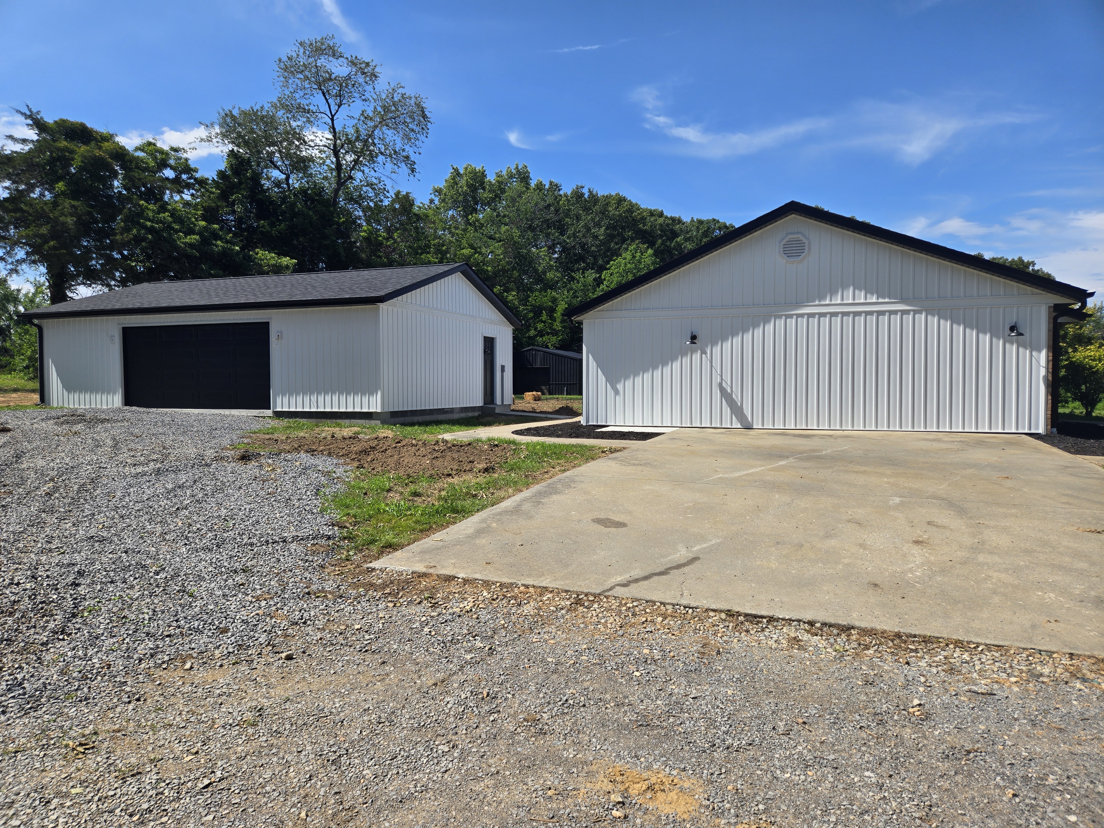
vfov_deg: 58.9
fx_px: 734
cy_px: 414
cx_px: 552
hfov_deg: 73.9
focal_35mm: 23
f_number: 1.8
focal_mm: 5.4
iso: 25
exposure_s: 1/2060
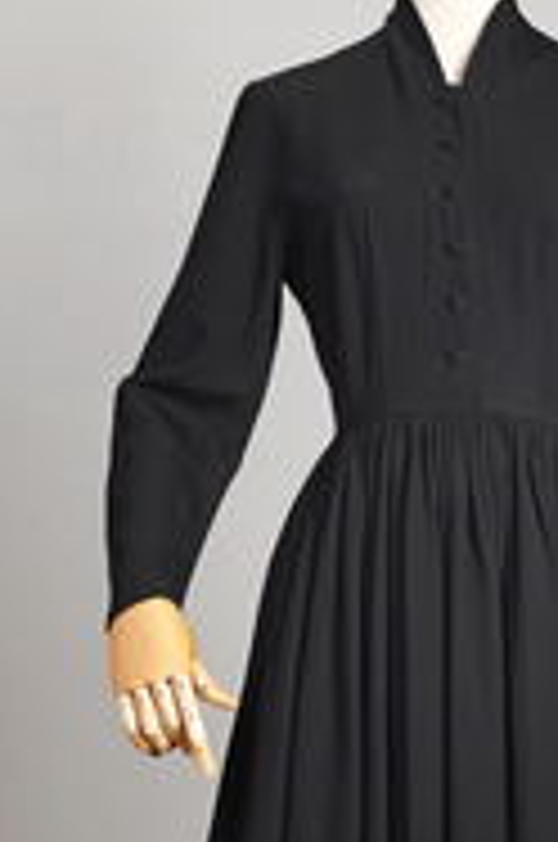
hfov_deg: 13.6
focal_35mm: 100
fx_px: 2333
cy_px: 723
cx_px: 430
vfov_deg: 20.1
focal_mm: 32
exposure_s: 1/30
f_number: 7.1
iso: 320
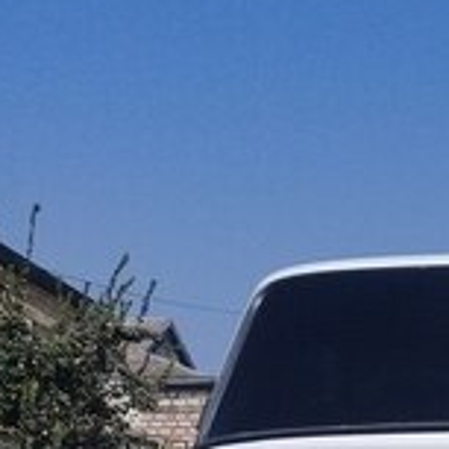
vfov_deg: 18.1
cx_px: 511
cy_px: 599
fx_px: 1306
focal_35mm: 89
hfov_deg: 18.7
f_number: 2.2
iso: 50
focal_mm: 3.3
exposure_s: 1/2778
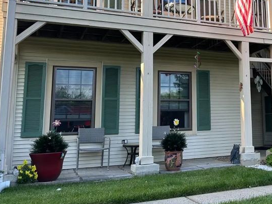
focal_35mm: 46
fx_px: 362
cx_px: 251
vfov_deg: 31.3
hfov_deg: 38.1
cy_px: 68
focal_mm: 6.86
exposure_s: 1/240
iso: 64
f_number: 1.78
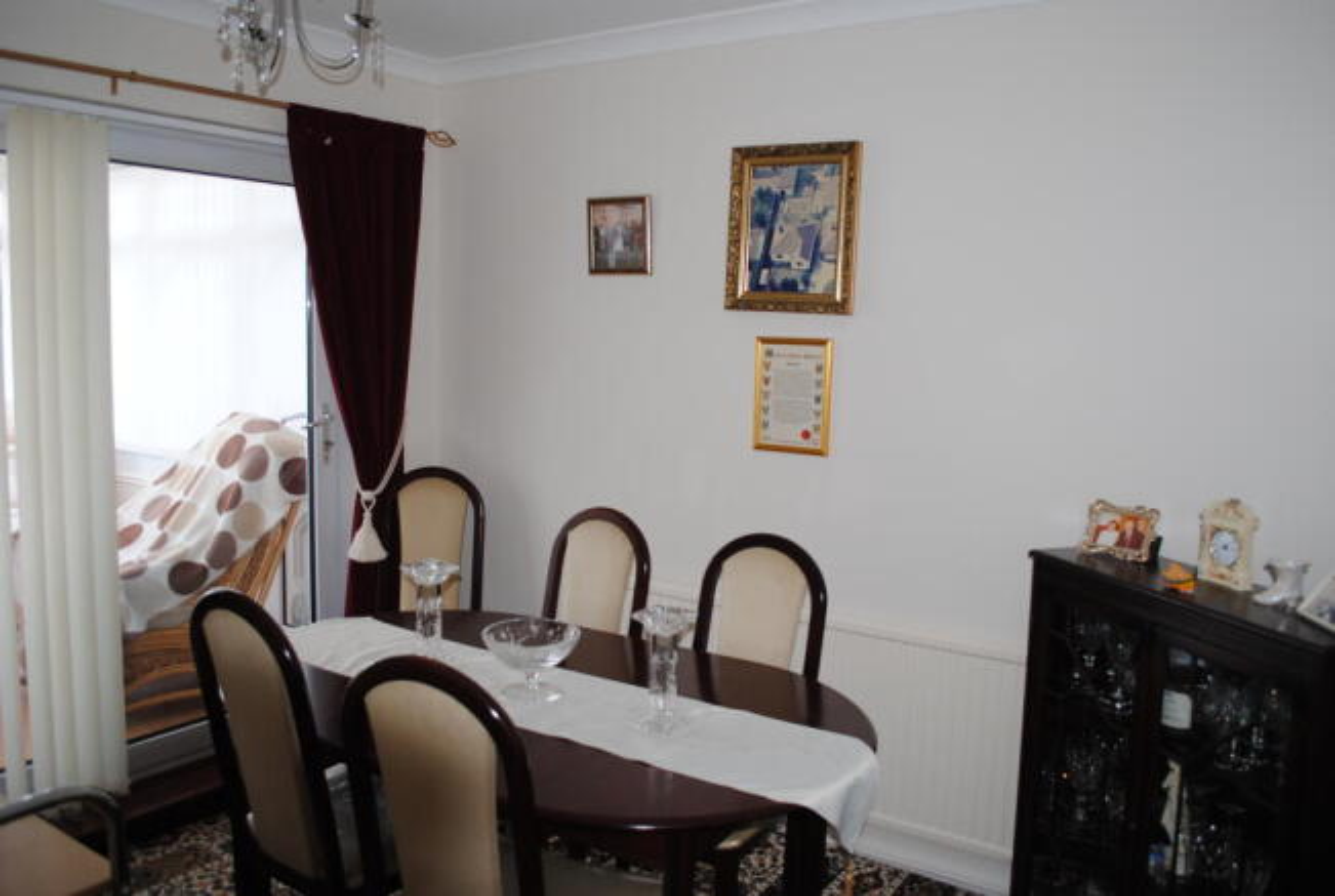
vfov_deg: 48.1
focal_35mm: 27
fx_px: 1003
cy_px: 448
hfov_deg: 67.3
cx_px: 668
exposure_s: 1/60
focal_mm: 18
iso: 200
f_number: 3.5
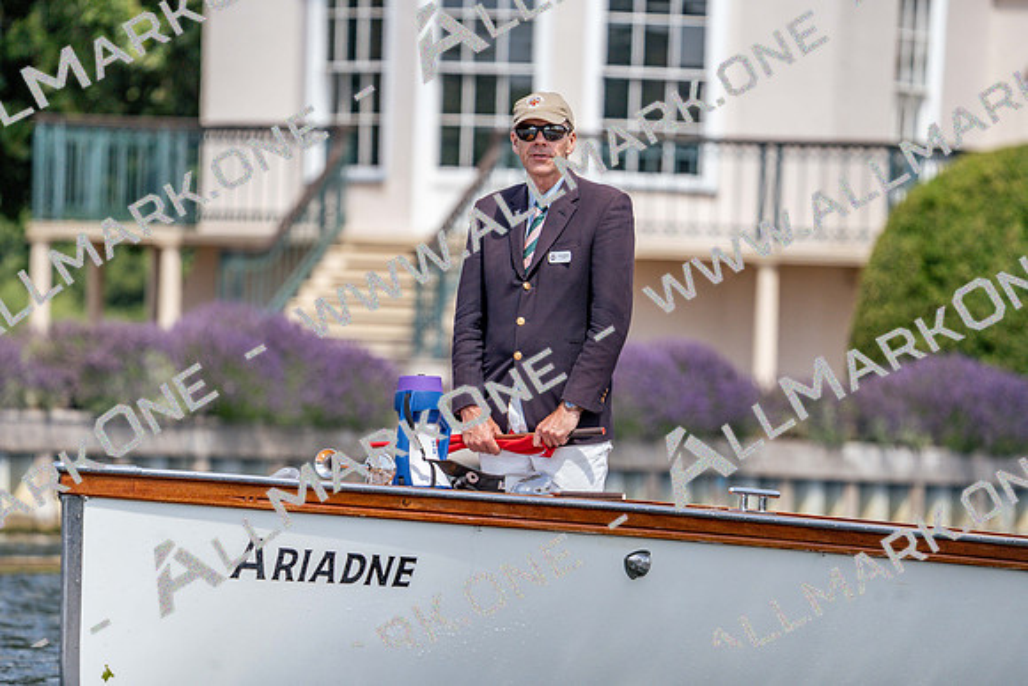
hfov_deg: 5.7
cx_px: 514
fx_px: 10253
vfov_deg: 3.8
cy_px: 343
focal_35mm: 359
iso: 400
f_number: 6.3
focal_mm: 359
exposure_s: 1/2000
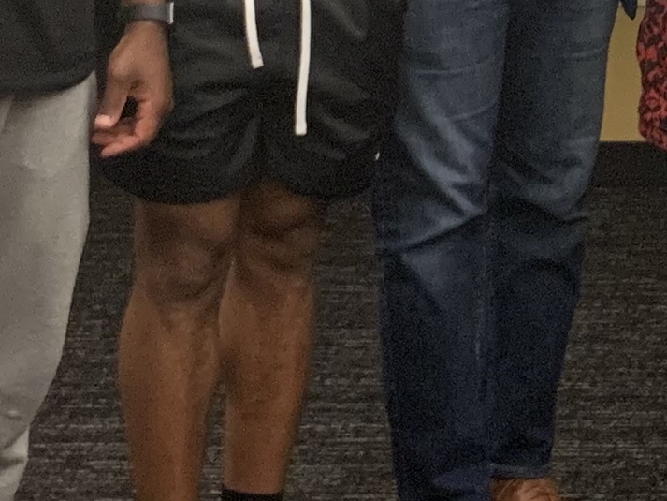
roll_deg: -0.2
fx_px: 2833
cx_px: 749
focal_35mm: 147
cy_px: 38
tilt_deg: -10.5
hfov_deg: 13.2
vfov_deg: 10.0
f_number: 1.8
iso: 250
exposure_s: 1/40
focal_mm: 4.25
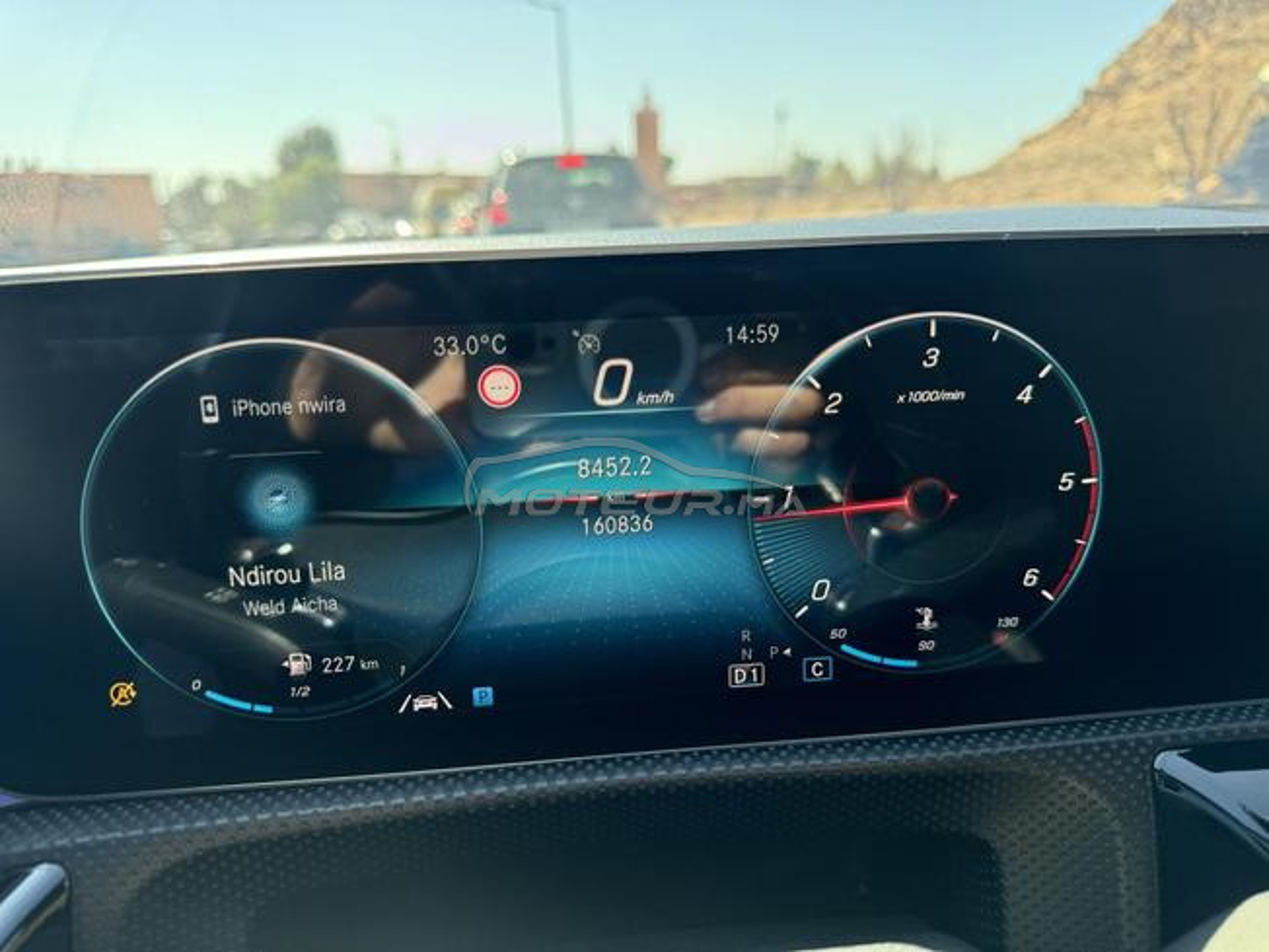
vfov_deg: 56.8
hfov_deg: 71.6
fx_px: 880
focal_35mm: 24
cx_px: 634
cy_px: 476
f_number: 1.78
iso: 100
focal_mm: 6.76
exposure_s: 1/123
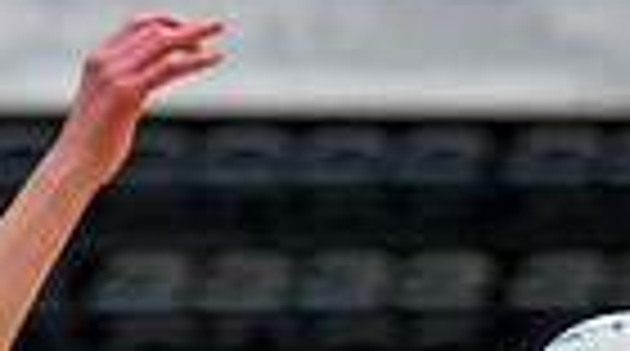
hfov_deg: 3.6
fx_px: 9900
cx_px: 193
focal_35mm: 594
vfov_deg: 2.0
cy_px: 852
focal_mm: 110
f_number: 2.8
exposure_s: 1/1250
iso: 6400
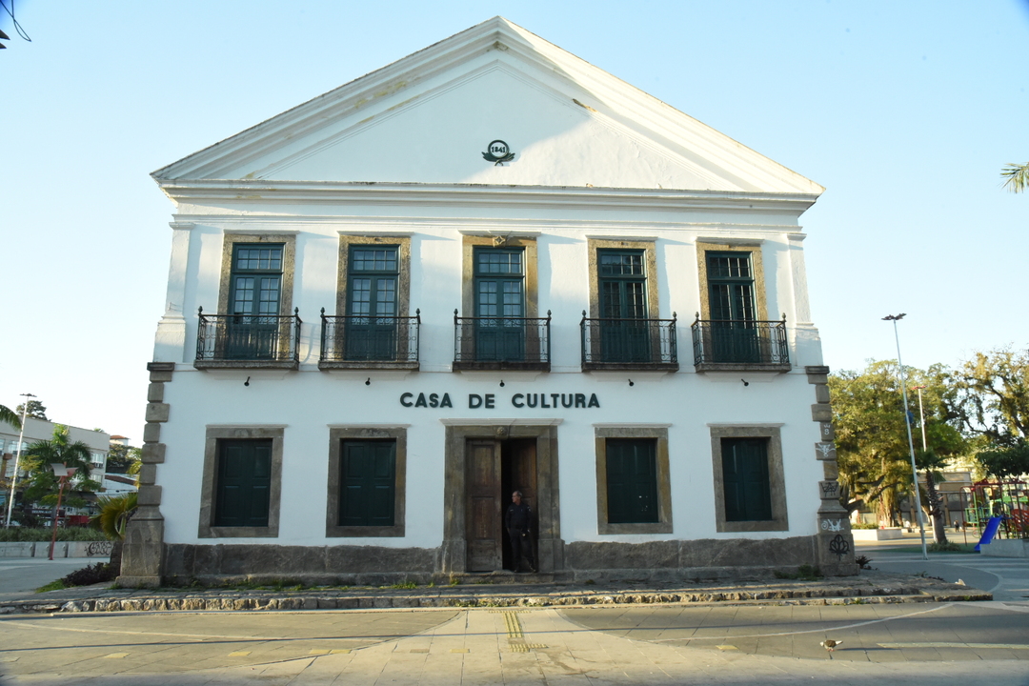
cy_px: 343
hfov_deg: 67.4
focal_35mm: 27
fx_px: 772
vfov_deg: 47.9
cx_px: 514
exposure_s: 1/200
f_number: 14
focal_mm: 27
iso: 4000
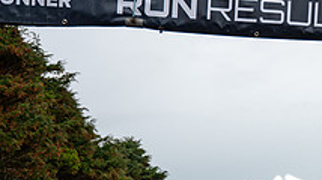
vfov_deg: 10.9
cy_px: 238
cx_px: 280
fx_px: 921
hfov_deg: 19.5
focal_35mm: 108
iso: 125
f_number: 2.8
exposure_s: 1/1250
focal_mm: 38
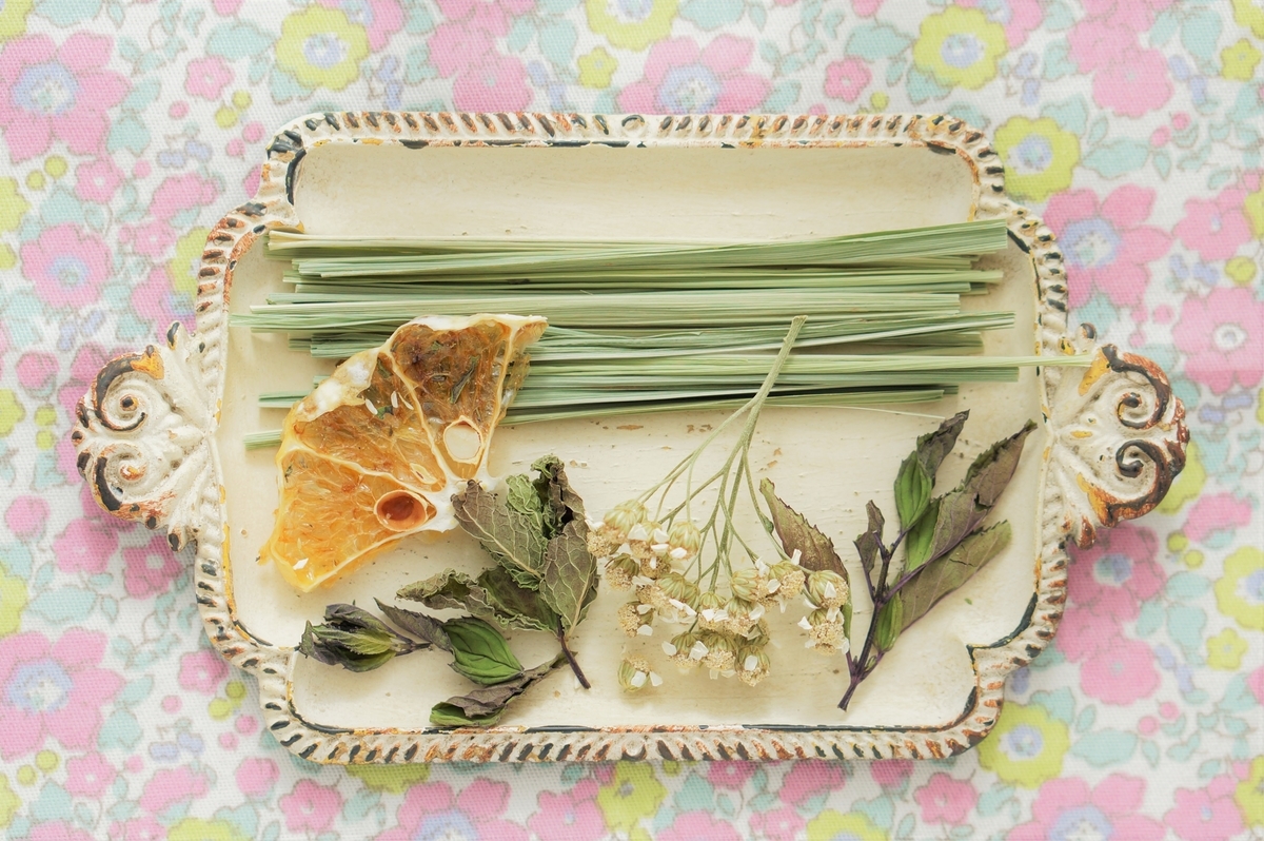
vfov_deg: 18.2
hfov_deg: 27.0
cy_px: 420
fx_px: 2631
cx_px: 632
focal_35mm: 75
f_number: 3.5
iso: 100
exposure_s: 1/160
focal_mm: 50
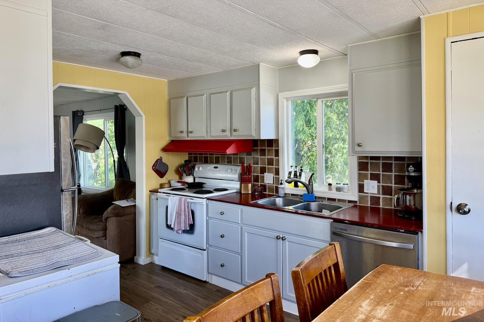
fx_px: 336
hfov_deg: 71.5
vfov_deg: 51.2
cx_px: 242
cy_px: 148
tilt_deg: -0.9
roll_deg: +0.4
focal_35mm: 25
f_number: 1.78
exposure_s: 1/120
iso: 100
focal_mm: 6.76
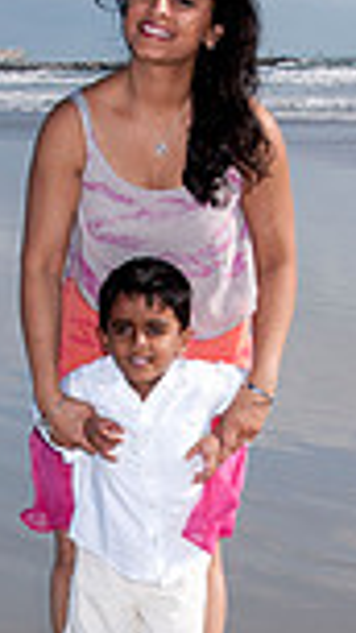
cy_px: 579
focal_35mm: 129
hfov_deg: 9.4
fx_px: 2166
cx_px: 139
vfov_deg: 16.4
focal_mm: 28
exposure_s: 1/250
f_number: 11
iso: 100
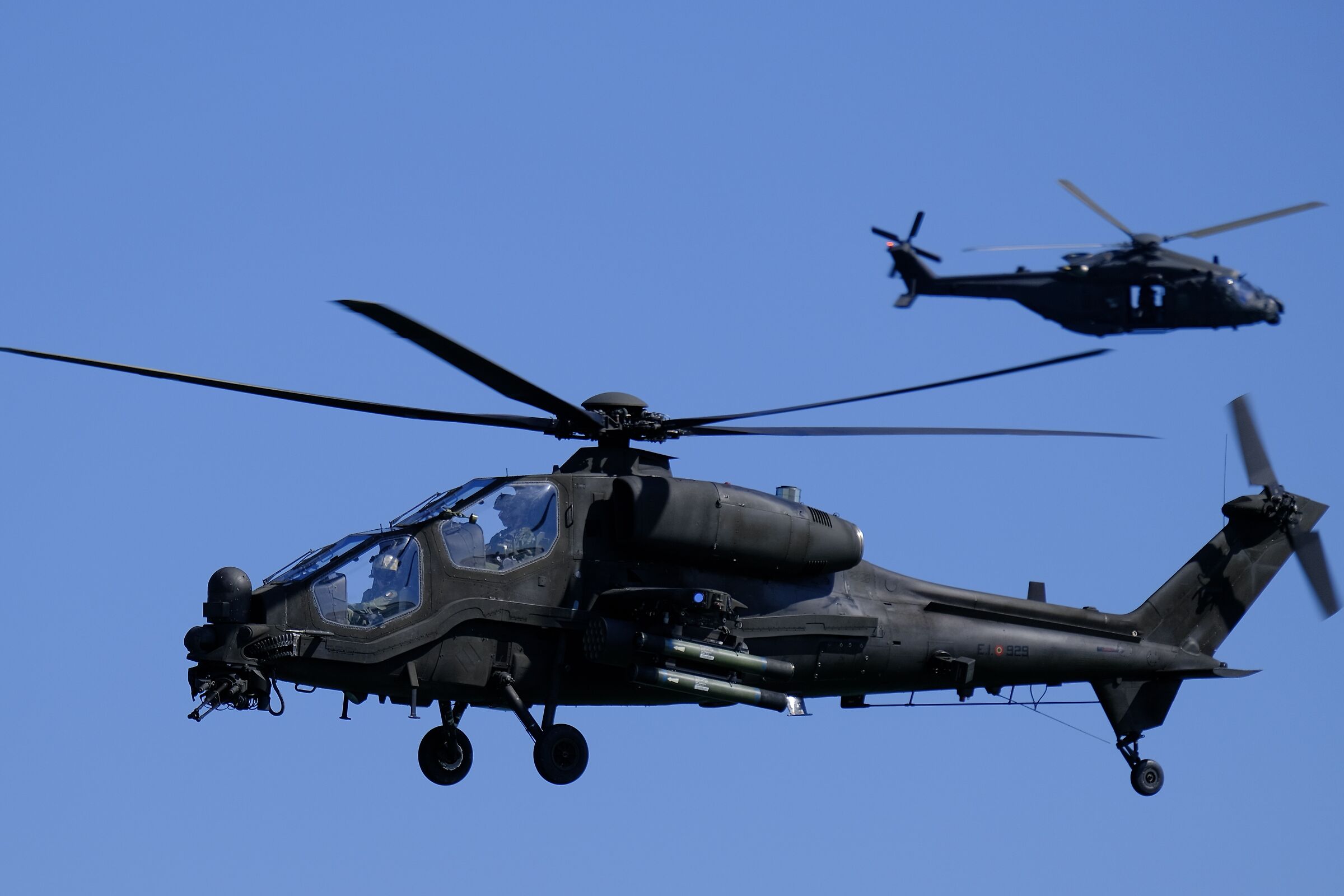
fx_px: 8735
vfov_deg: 5.9
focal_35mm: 234
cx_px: 672
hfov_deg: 8.8
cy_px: 448
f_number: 4.5
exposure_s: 1/1500
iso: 160
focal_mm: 156.1
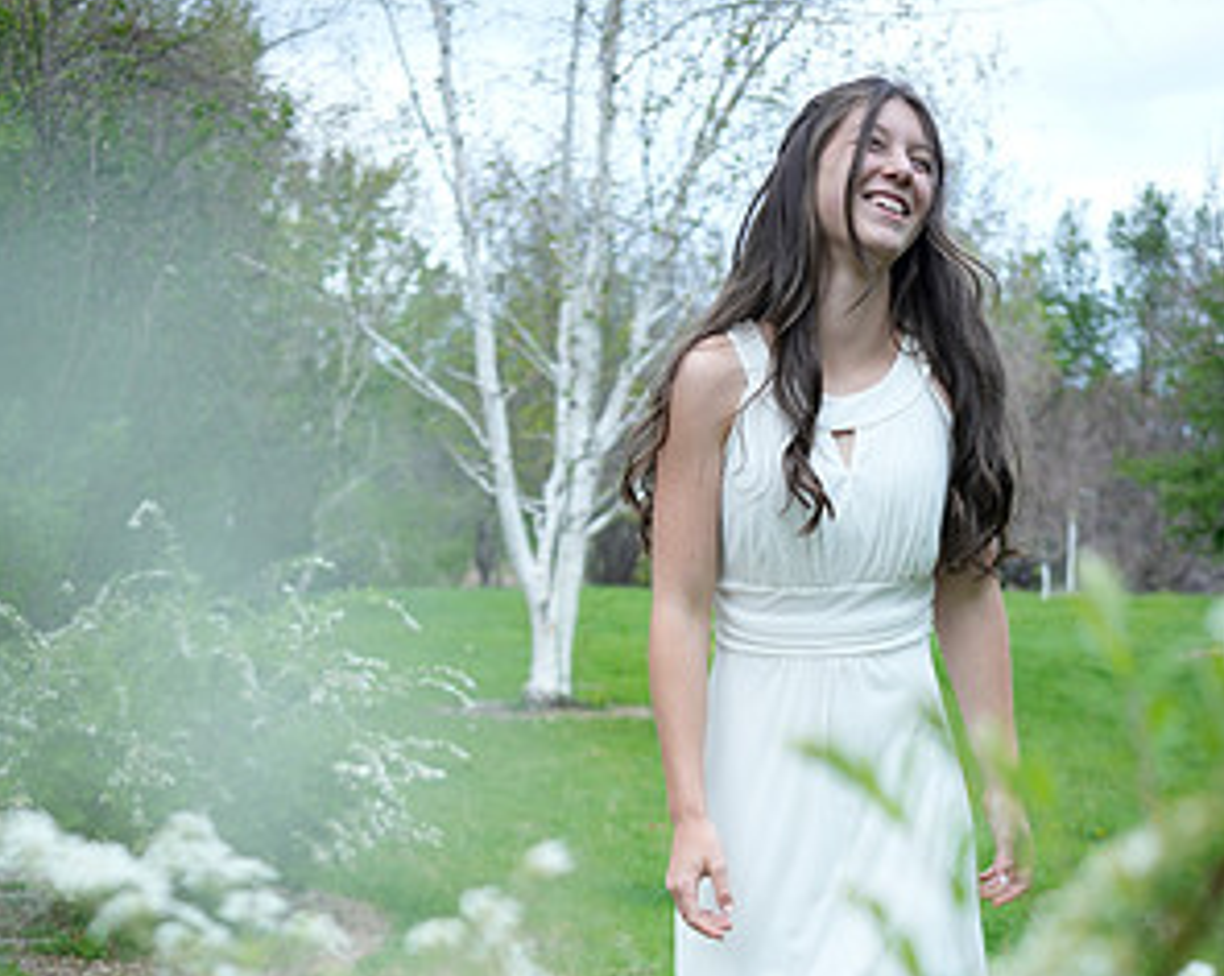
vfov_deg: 28.7
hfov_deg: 37.4
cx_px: 608
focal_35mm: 50
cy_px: 926
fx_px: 1809
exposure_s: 1/400
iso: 400
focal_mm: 35
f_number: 2.8
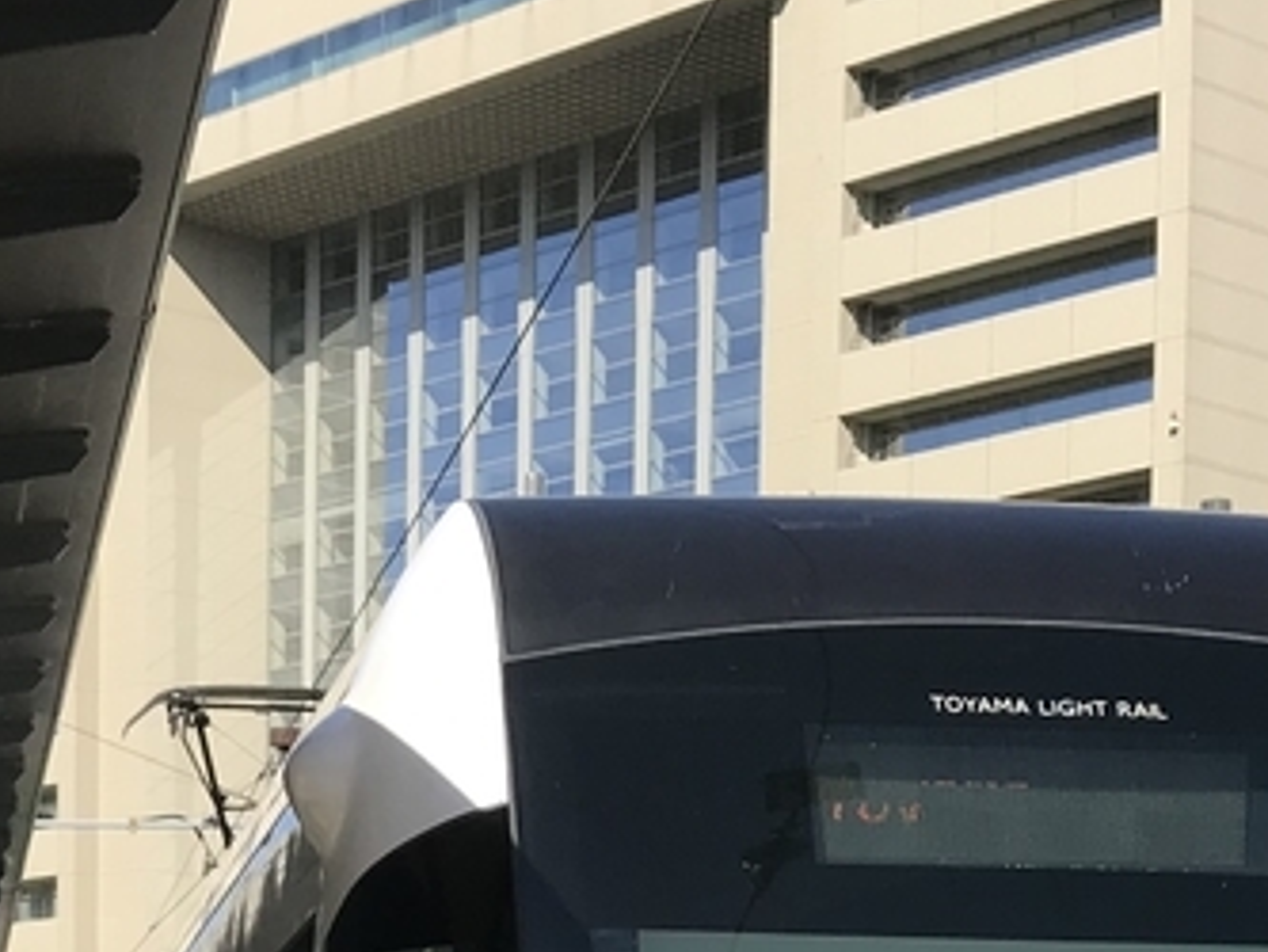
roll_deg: +0.2
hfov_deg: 19.3
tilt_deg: +0.4
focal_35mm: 101
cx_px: 358
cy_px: 1538
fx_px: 3701
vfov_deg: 13.6
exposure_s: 1/1996
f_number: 1.8
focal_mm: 3.99
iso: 20
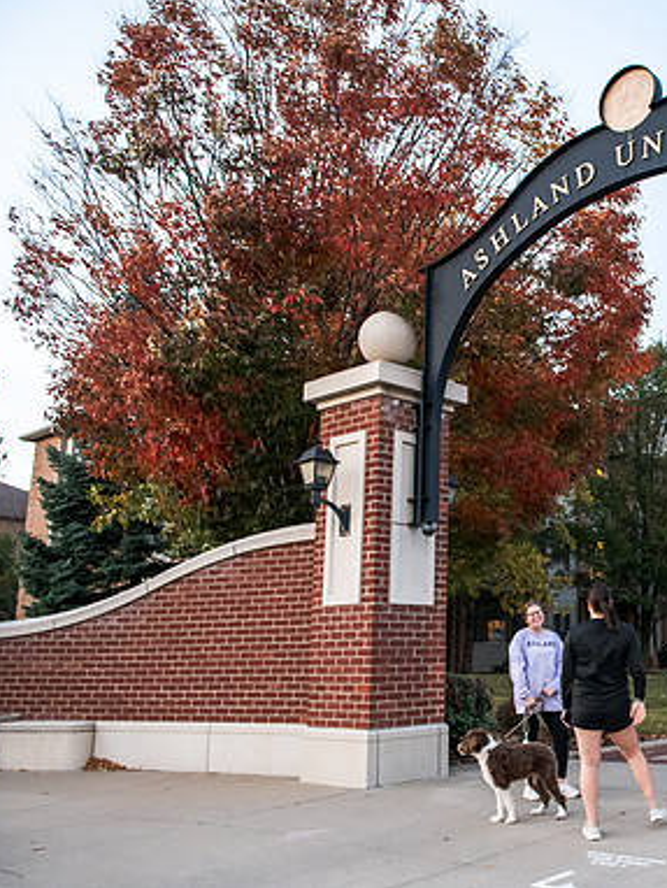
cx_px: 611
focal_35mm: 35
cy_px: 441
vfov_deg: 52.6
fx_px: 898
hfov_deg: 37.8
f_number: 3.5
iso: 1600
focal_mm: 24
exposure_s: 1/200
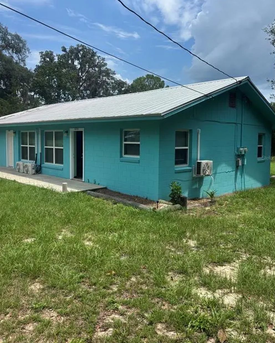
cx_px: 142
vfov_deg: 62.1
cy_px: 157
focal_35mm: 28
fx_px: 285
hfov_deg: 51.5
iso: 50
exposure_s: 1/3534
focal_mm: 5.96
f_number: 1.6
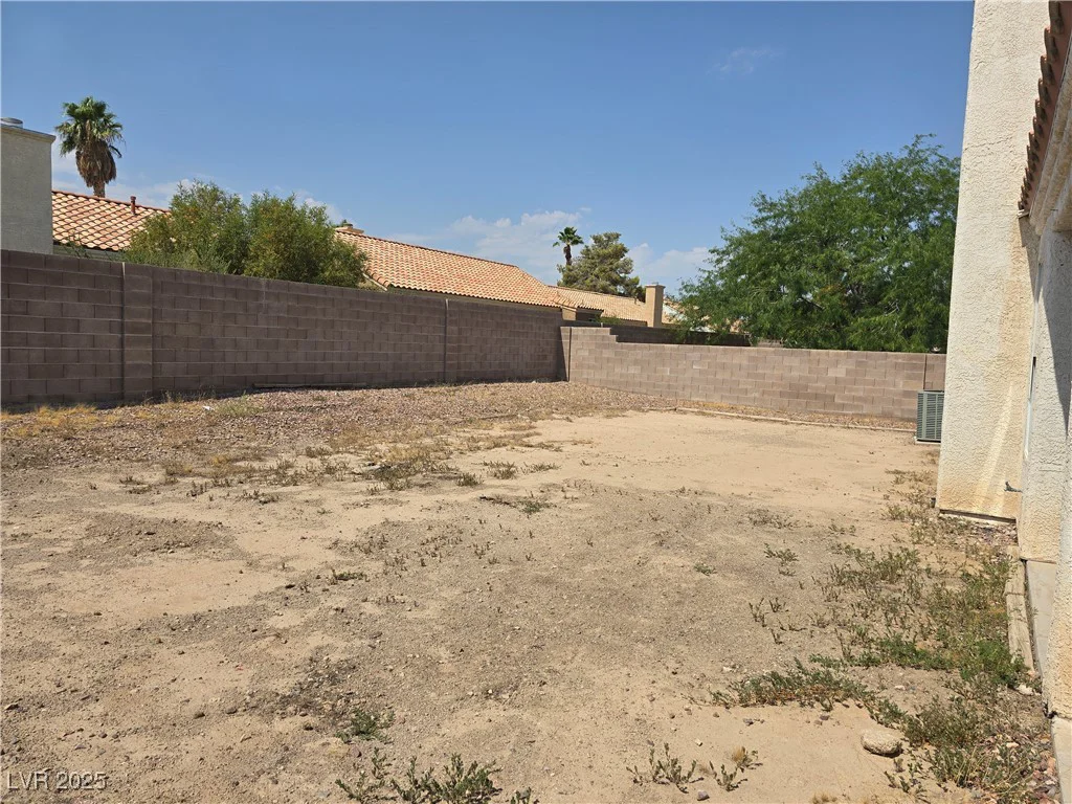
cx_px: 536
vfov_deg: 58.9
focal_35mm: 23
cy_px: 402
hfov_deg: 73.9
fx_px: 712
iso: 12
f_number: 1.7
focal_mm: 6.3
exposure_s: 1/1457
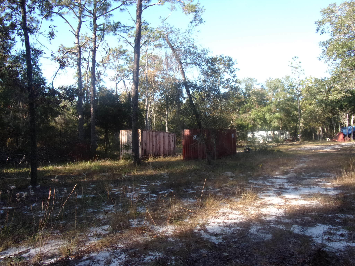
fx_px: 246
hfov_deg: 71.6
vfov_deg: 56.8
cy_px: 133
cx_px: 178
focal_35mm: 24
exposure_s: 1/200
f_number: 3.3
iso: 80
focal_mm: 4.3
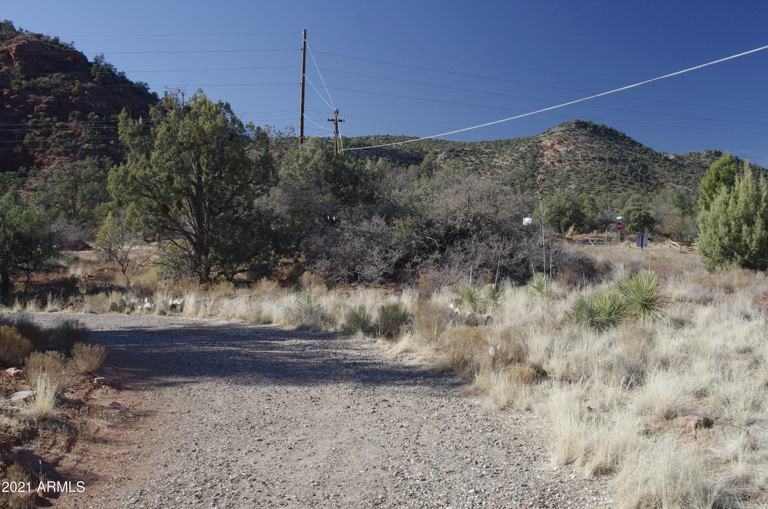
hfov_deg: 46.5
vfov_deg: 31.8
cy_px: 254
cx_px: 384
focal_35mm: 42
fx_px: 894
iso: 640
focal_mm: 28
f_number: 9
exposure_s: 1/160
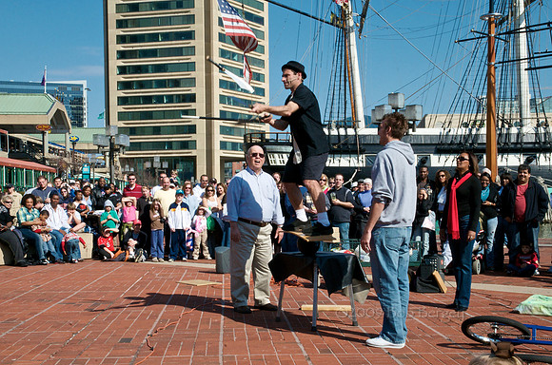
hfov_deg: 41.2
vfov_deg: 27.9
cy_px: 182
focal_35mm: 48
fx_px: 734
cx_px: 276
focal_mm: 32
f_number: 27
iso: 400
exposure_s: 1/125
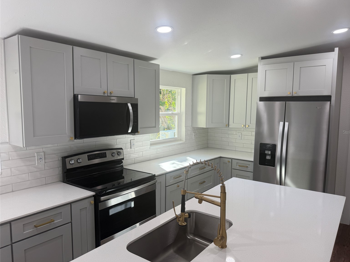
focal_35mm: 25
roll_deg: -0.6
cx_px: 182
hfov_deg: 69.4
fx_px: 253
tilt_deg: -4.6
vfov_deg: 54.9
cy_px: 132
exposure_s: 1/148
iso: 64
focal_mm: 6.76
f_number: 1.78
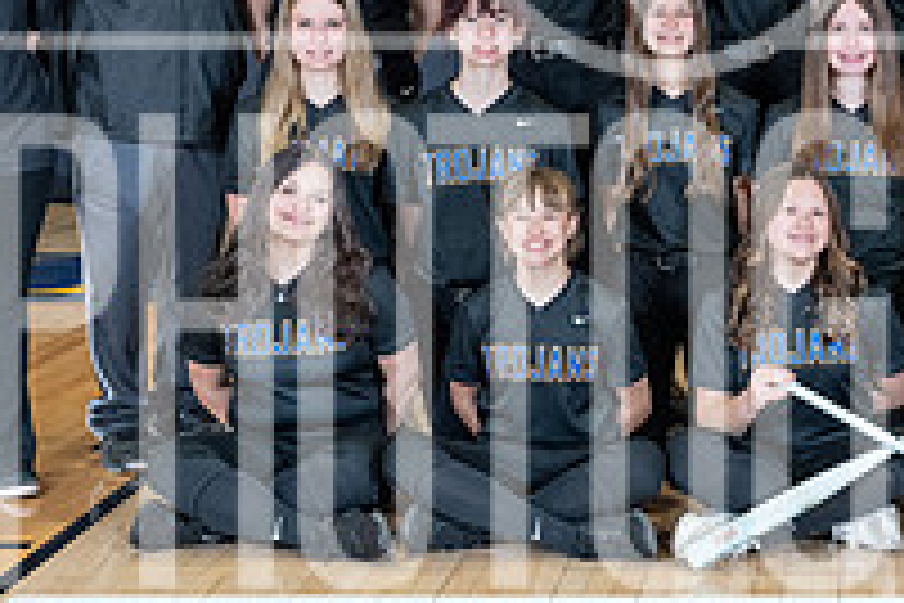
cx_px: 867
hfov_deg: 20.5
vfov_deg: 14.1
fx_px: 2436
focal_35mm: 97
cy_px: 196
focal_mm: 29
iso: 1250
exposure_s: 1/200
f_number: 5
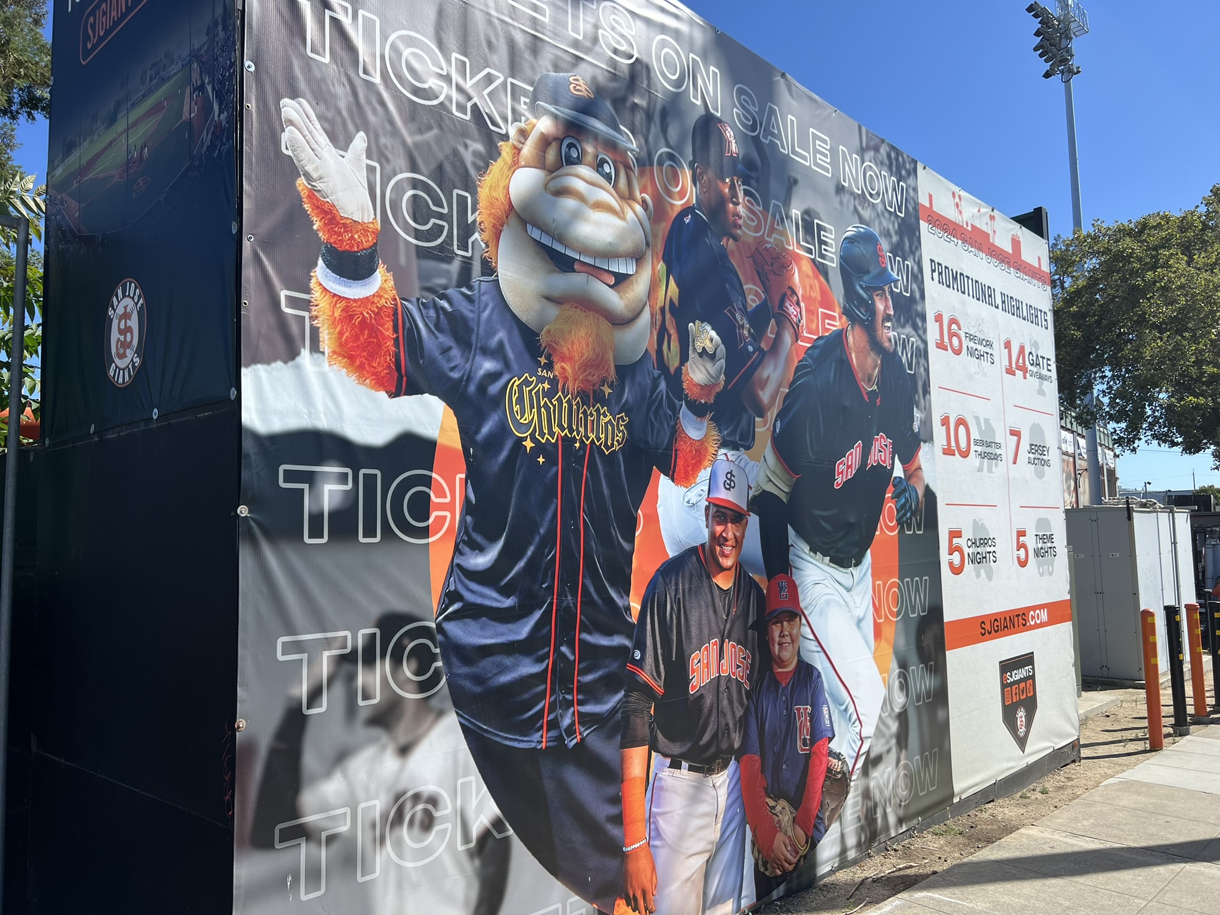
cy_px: 458
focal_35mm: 26
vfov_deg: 53.1
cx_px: 610
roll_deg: +1.3
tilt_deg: +3.9
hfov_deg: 67.3
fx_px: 916
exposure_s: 1/3704
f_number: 1.5
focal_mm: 5.7
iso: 50
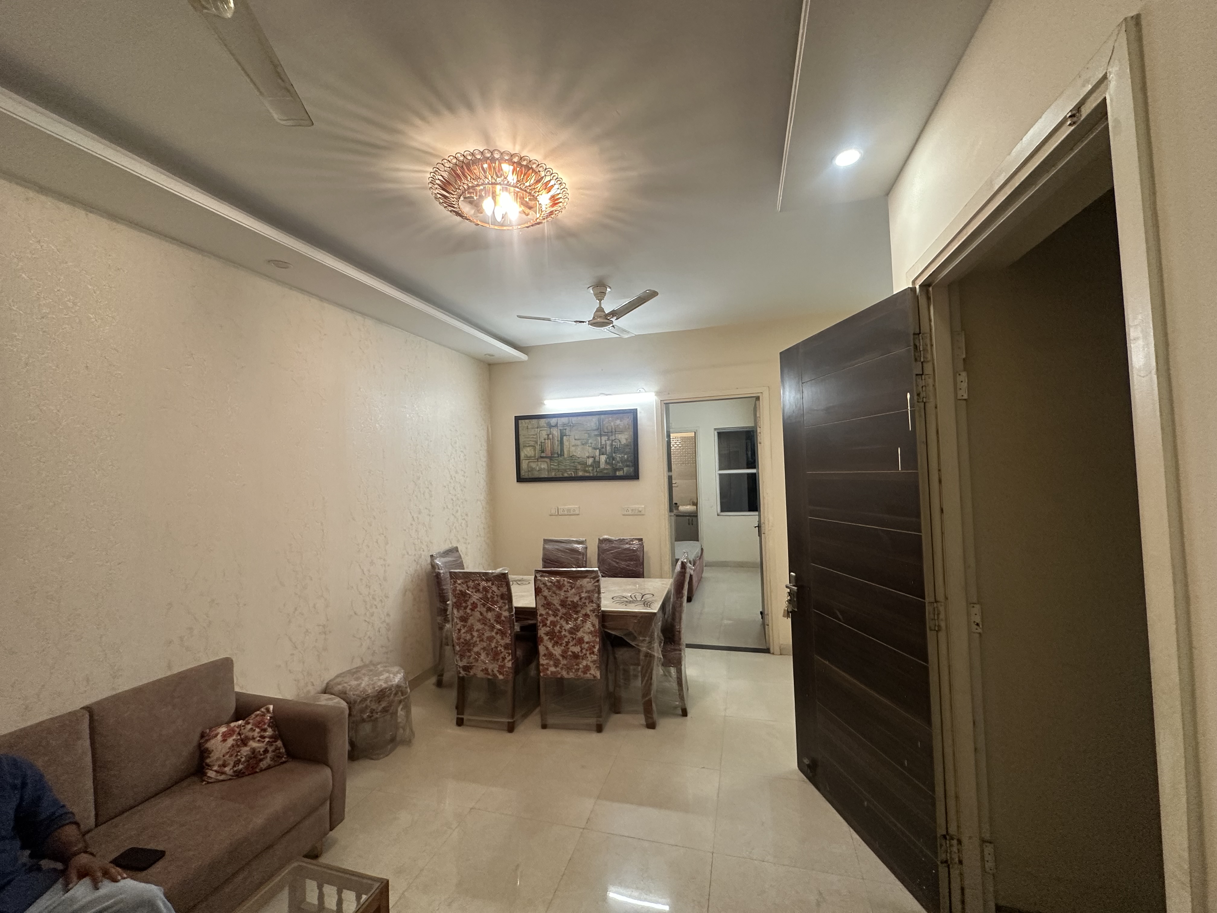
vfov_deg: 85.7
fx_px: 492
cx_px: 608
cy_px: 456
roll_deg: +1.6
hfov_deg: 102.1
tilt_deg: +2.1
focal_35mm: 14
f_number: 2.2
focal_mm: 2.22
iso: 250
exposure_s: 1/100
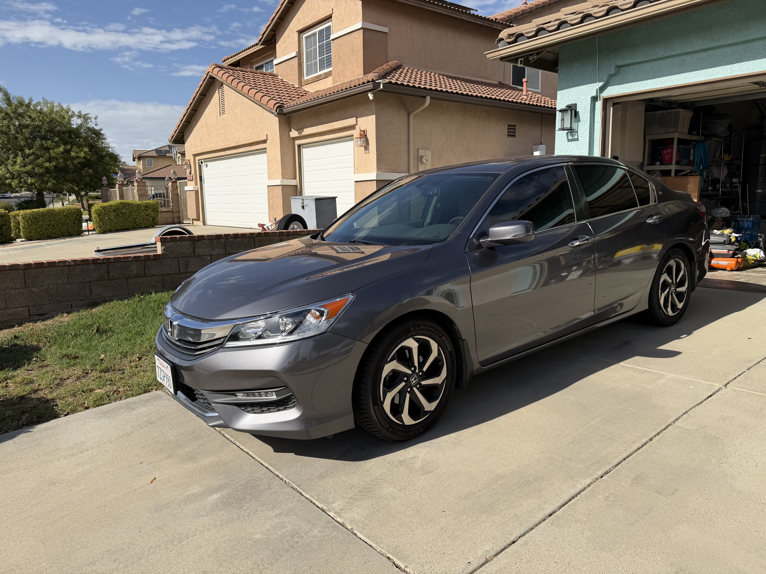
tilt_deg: -8.2
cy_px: 287
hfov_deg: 71.6
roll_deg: +1.1
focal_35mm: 24
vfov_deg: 56.8
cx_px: 383
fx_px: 531
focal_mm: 6.76
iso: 80
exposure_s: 1/5319
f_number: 1.78
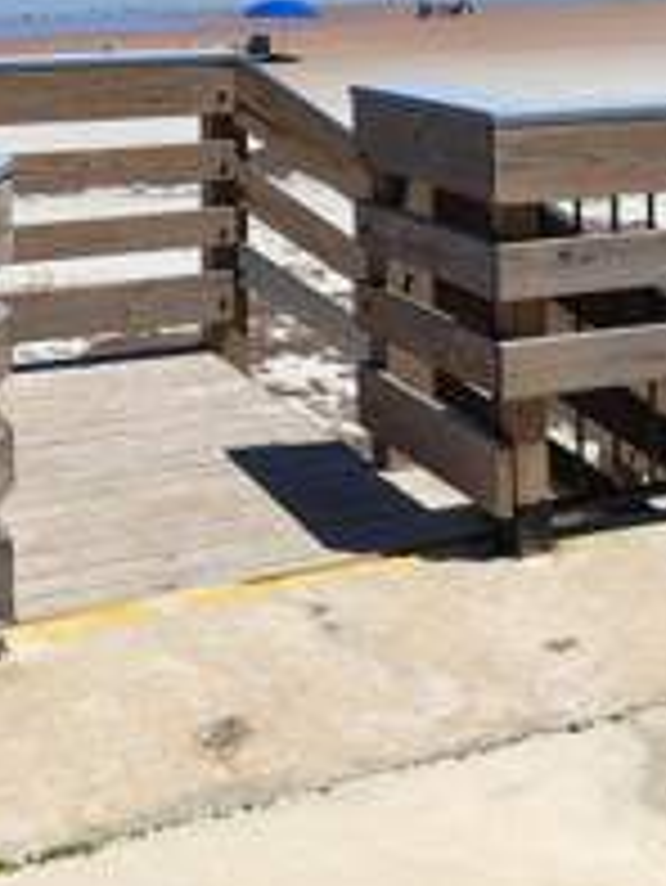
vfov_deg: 24.3
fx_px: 1999
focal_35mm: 78
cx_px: 486
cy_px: 85
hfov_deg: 18.8
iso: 103
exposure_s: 1/3354
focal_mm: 5.56
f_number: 1.8
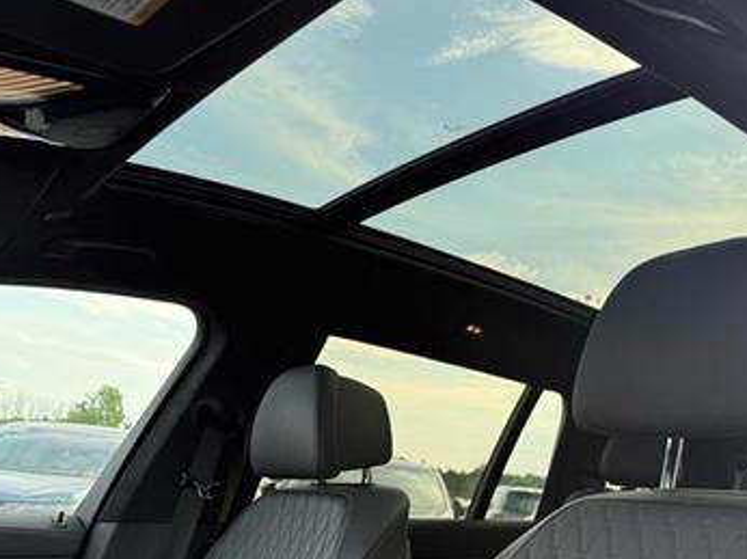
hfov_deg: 51.5
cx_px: 510
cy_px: 386
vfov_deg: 40.0
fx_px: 755
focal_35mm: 35
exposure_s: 1/524
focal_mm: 6.76
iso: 80
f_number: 1.78
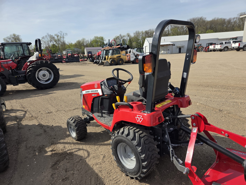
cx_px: 123
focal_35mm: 23
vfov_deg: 58.9
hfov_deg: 73.9
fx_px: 163
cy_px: 92
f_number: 1.8
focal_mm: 5.4
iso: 80
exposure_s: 1/3850
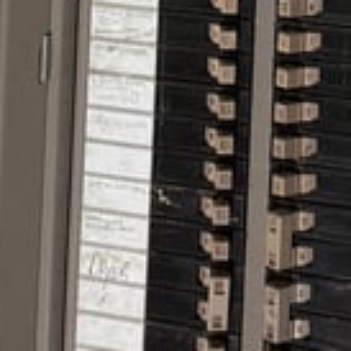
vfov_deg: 10.5
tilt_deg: +1.1
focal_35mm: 158
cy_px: -245
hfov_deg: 11.0
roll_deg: -3.2
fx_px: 1813
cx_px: 331
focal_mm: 6.76
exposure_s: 1/70
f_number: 1.78
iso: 200
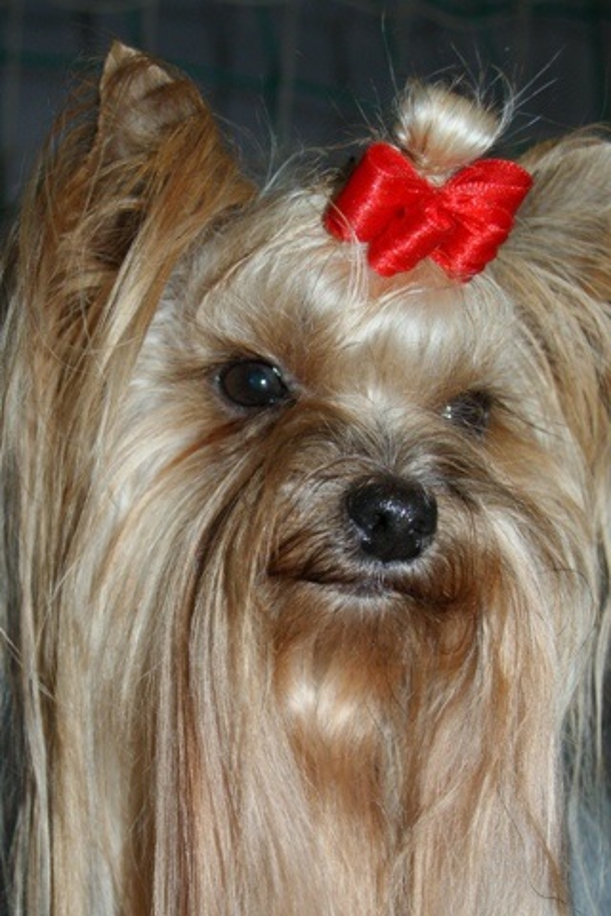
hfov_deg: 31.9
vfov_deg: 46.4
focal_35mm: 42
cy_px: 458
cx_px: 306
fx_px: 1069
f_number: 6.3
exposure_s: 1/60
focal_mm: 28
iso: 400
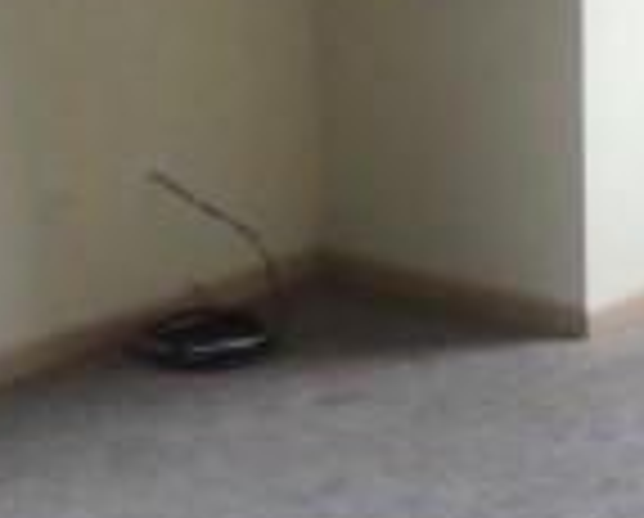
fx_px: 2330
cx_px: 518
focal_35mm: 122
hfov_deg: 15.6
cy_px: 513
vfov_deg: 12.5
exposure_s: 1/45
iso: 1250
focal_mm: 5
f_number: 3.5
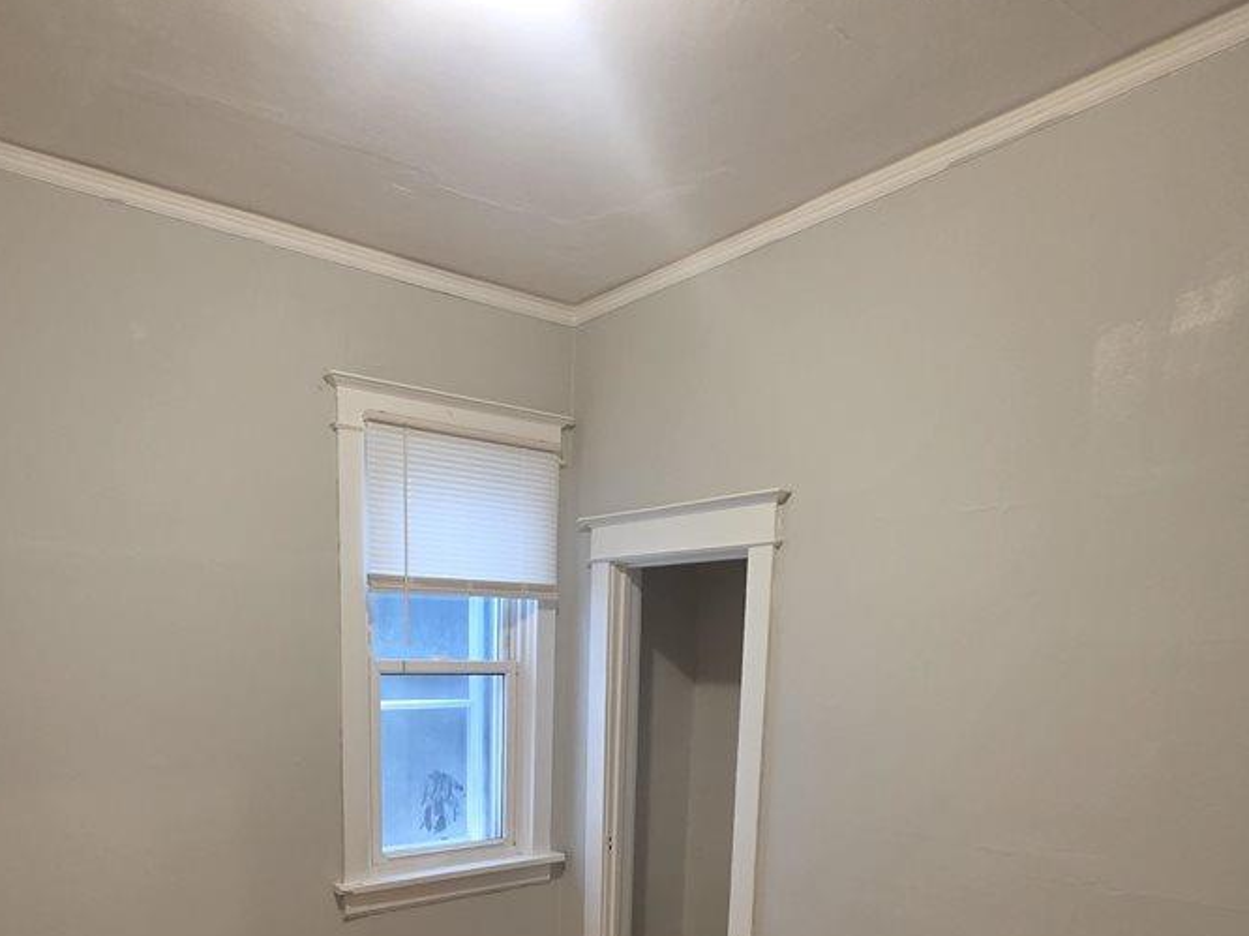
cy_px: 844
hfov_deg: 68.9
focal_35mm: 25
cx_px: 516
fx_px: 902
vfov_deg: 48.9
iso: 320
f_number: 1.9
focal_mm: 2.2
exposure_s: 1/60
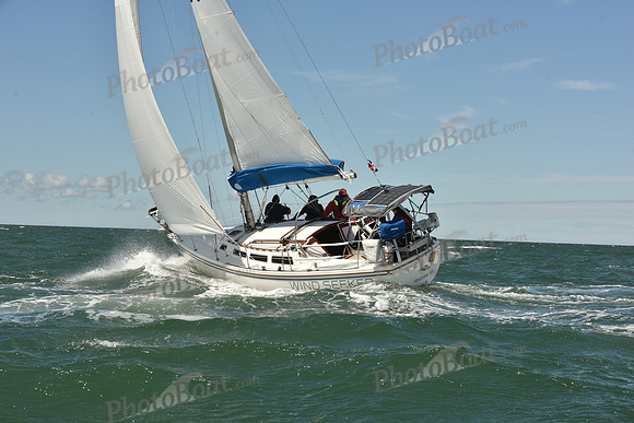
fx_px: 1233
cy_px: 212
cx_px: 317
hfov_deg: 28.8
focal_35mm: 70
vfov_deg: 19.5
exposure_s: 1/800
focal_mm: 70
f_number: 11
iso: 320
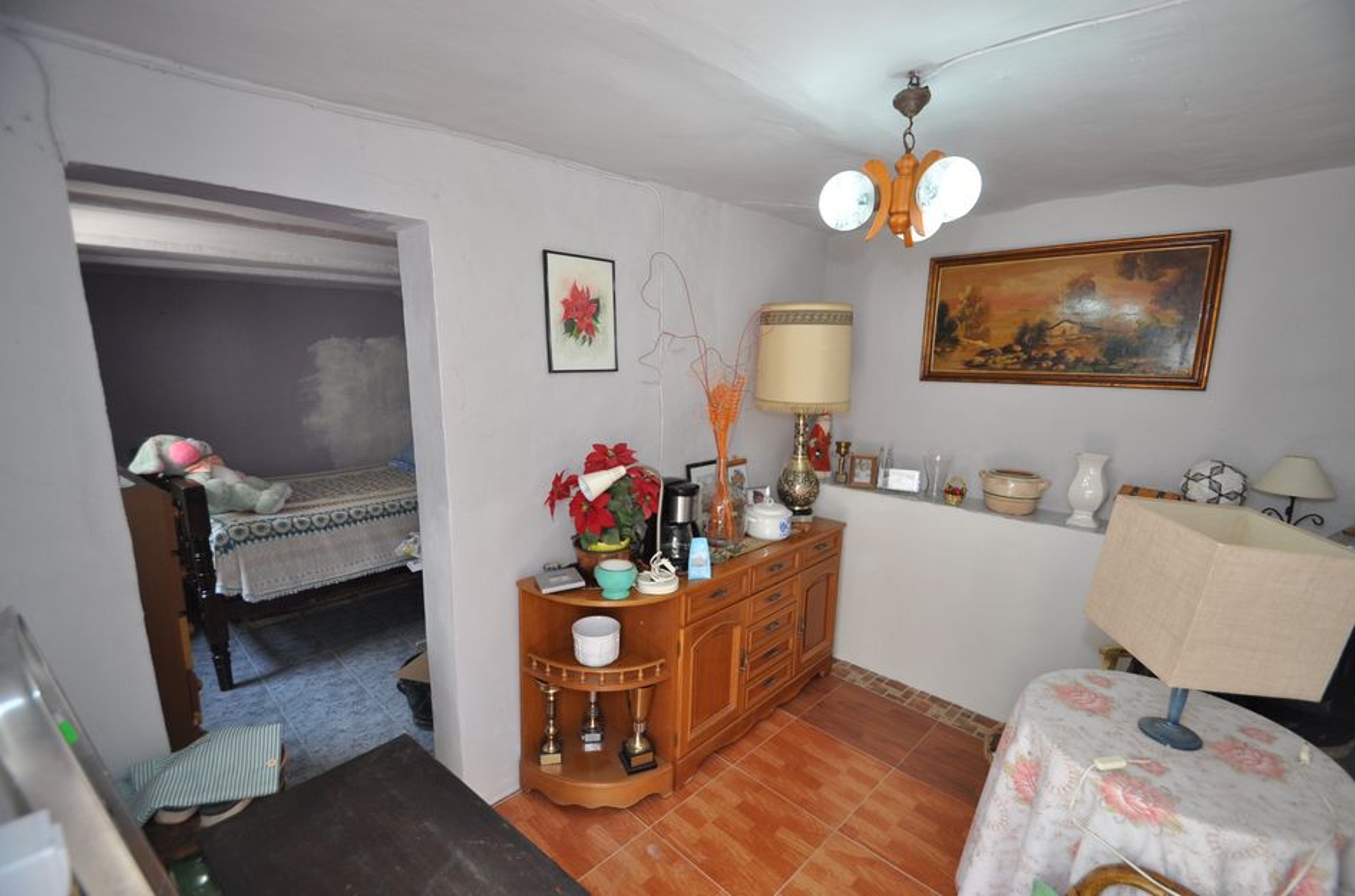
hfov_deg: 100.5
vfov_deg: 77.0
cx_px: 678
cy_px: 448
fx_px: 563
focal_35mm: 15
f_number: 4.5
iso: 400
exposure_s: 1/80
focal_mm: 10
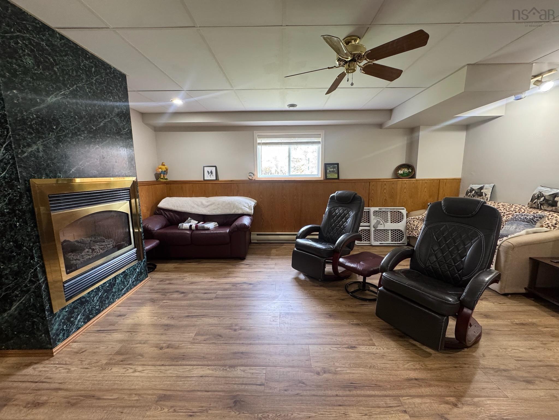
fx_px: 226
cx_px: 280
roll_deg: +0.2
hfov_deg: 102.1
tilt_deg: -9.1
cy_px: 210
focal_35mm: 14
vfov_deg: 85.7
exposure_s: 1/60
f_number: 2.2
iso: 250
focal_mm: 2.22
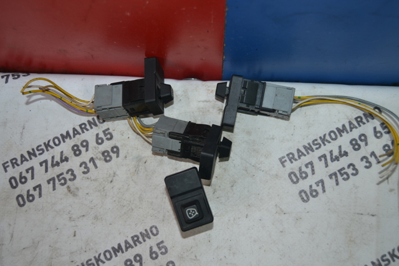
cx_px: 200
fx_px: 399
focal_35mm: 36
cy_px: 133
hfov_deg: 53.2
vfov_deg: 36.8
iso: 160
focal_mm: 24
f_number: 3.8
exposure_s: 1/60
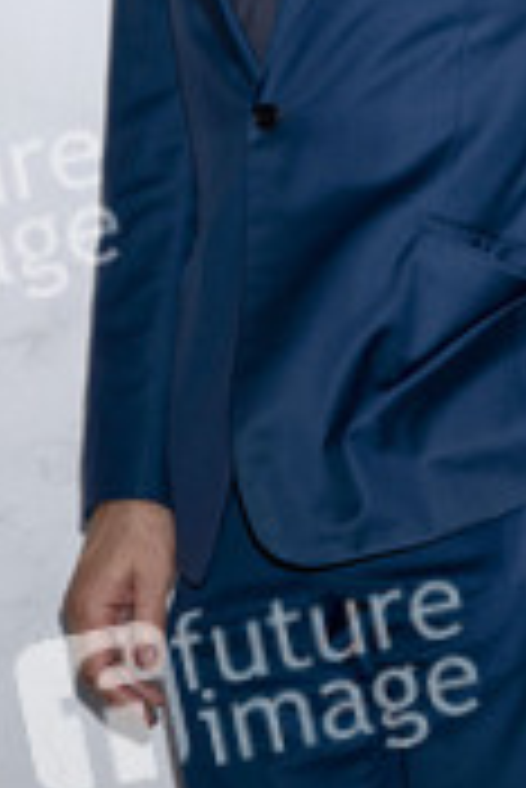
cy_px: 14
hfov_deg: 7.4
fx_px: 4090
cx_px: 378
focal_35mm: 187
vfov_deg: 10.9
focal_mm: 82
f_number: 6.3
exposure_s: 1/200
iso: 640
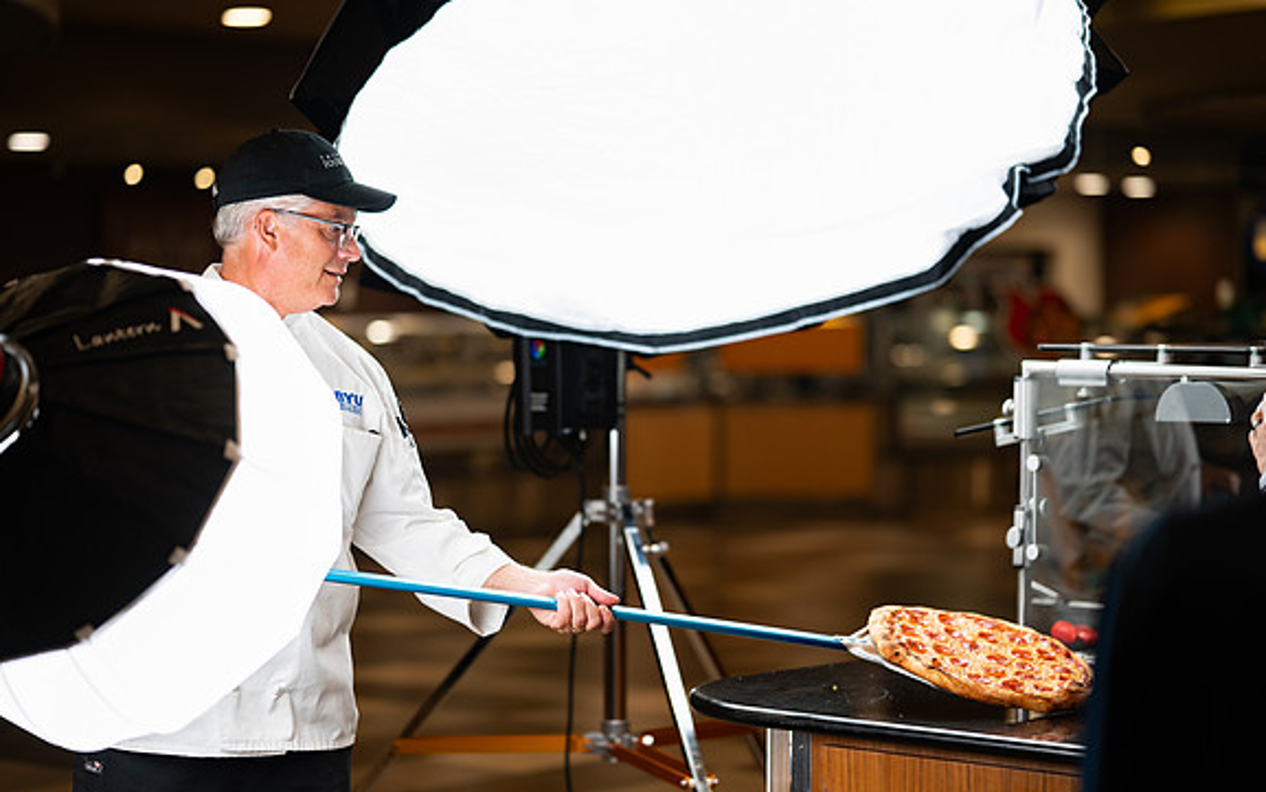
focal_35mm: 87
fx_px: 3003
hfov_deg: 23.8
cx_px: 632
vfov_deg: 15.0
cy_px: 406
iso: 125
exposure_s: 1/320
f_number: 1.8
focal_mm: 85
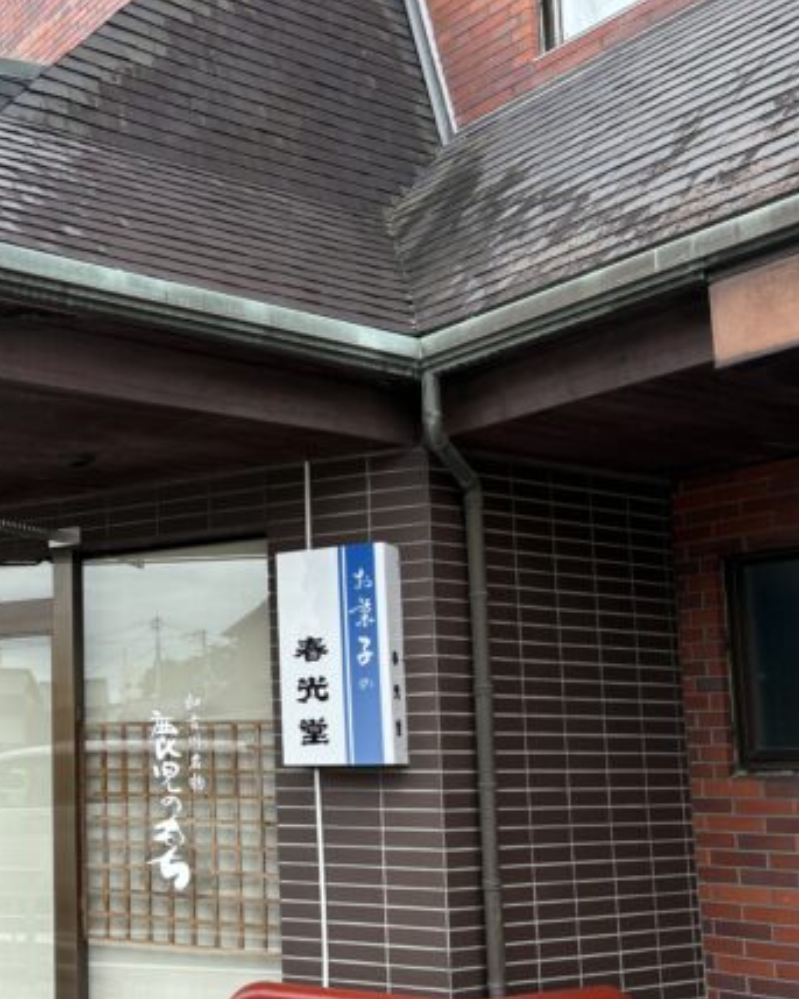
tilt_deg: +8.2
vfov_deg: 42.6
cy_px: 611
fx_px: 1271
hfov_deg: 31.8
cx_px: -27
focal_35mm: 43
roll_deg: +0.6
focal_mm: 5.96
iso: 50
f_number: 1.6
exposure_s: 1/1099
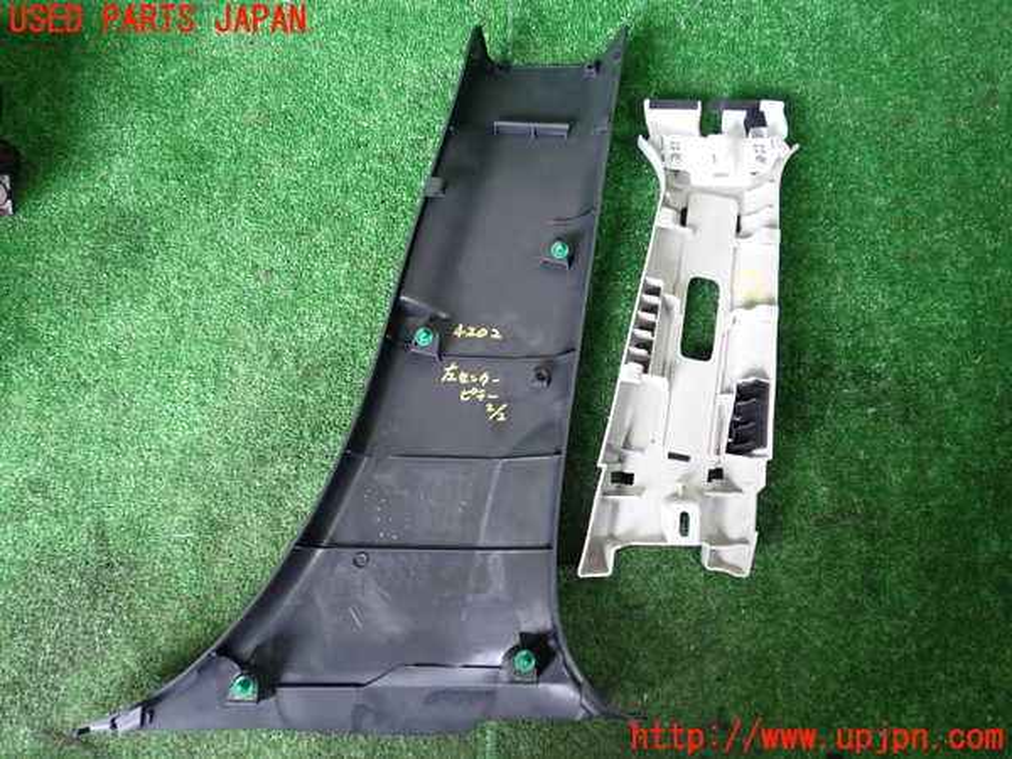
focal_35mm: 30
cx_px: 506
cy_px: 380
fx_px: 877
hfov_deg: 60.0
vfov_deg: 46.8
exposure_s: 1/30
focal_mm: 5.4
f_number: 2.3
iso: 400
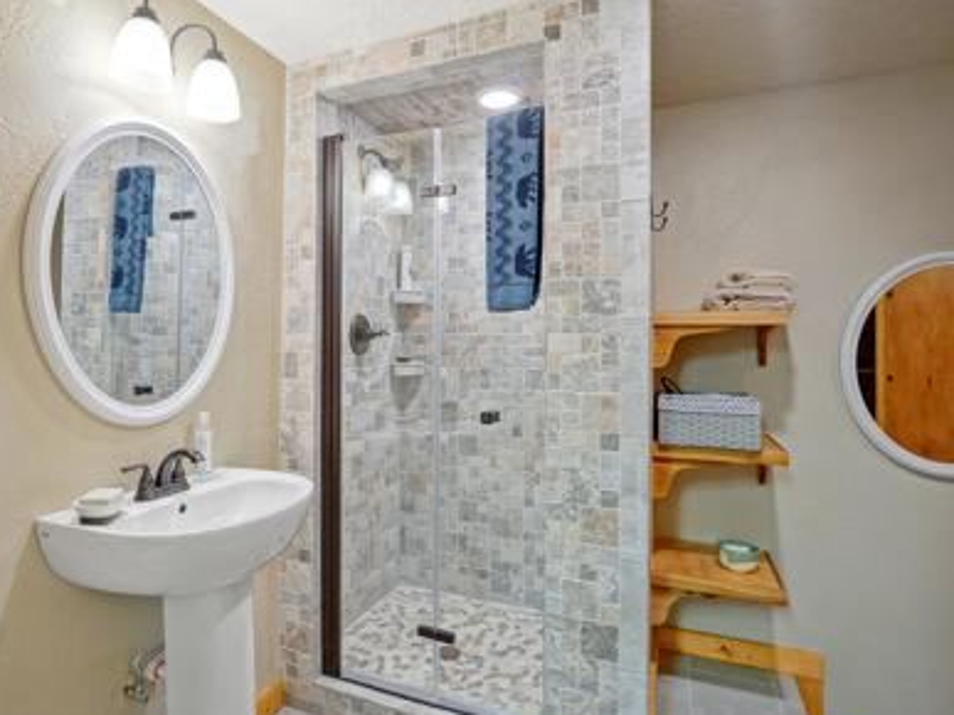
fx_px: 523
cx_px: 407
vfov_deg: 68.6
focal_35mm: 19
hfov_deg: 84.1
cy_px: 367
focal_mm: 17
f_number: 8
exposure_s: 1/10
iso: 400
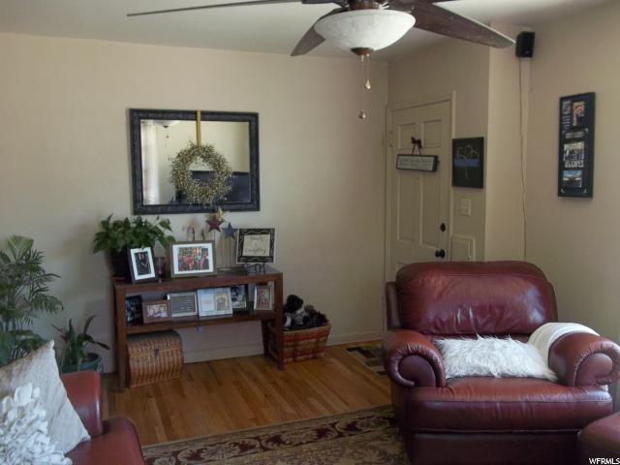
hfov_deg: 56.8
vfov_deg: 44.2
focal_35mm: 32
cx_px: 310
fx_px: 573
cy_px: 232
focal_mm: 5.7
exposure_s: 1/30
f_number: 2.9
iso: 160
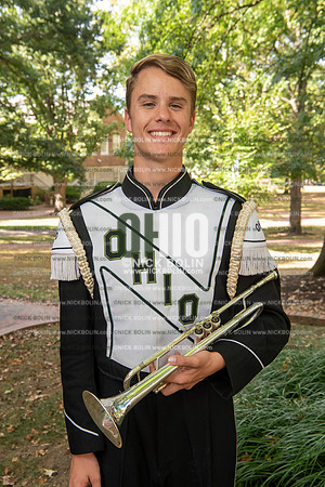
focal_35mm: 46
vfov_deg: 42.7
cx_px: 162
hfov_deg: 29.2
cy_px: 244
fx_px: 623
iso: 500
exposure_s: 1/100
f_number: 8
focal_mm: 46
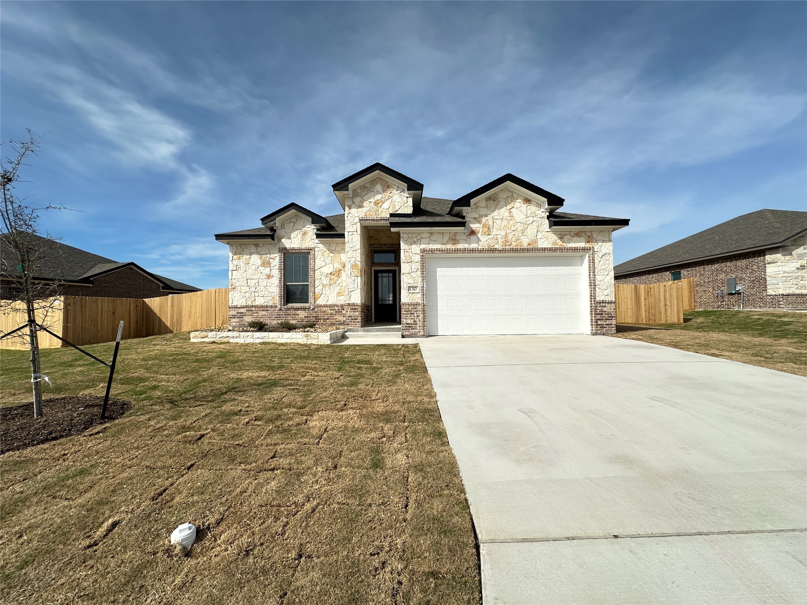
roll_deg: +1.0
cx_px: 404
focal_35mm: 14
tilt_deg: +1.7
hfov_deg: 102.1
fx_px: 326
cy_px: 302
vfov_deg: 85.7
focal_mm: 2.22
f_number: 2.2
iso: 50
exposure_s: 1/3509
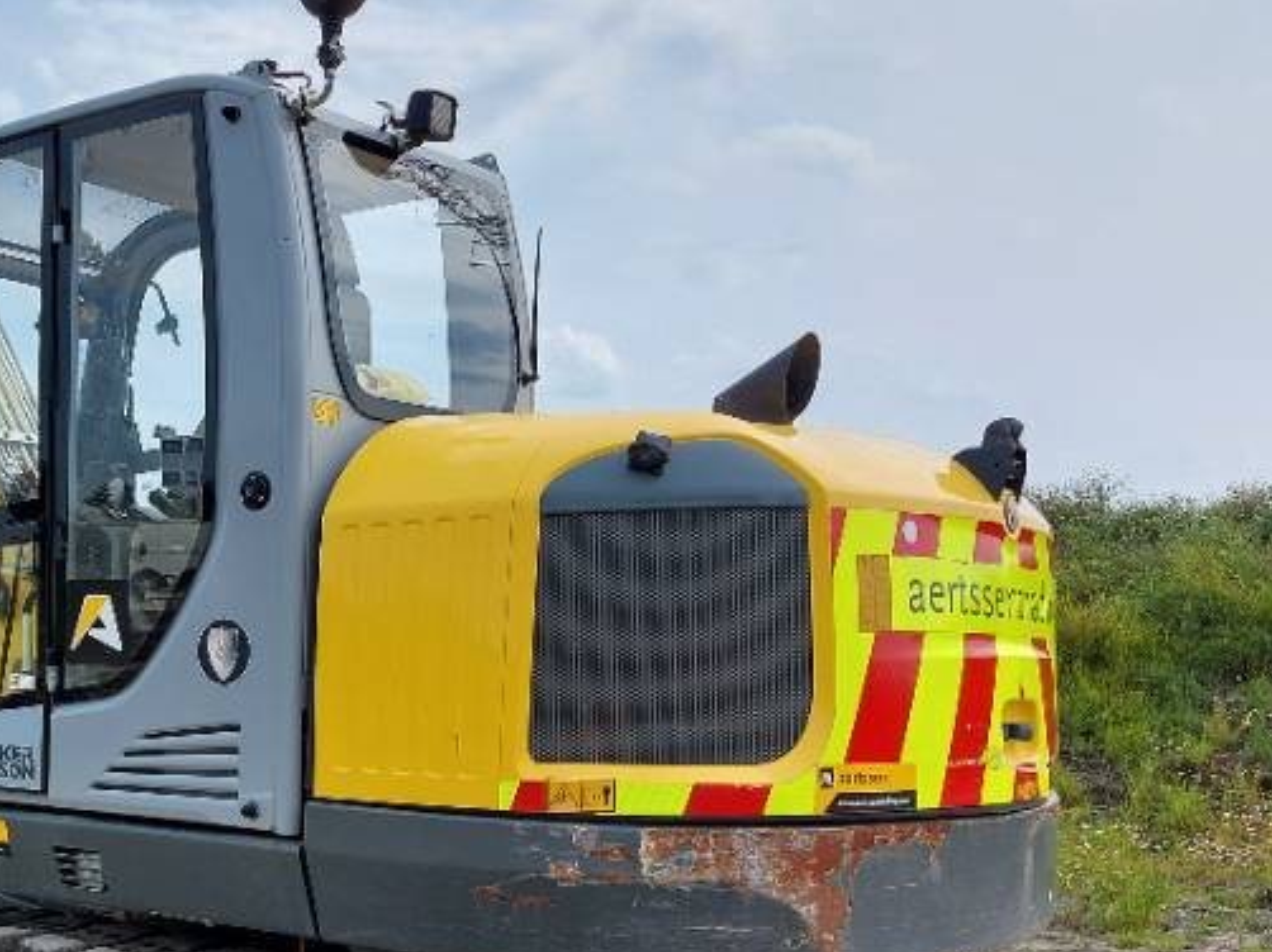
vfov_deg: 28.2
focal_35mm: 51
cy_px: 684
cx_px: 144
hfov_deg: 35.5
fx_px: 1873
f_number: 1.8
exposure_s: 1/867
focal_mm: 5.23
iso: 25
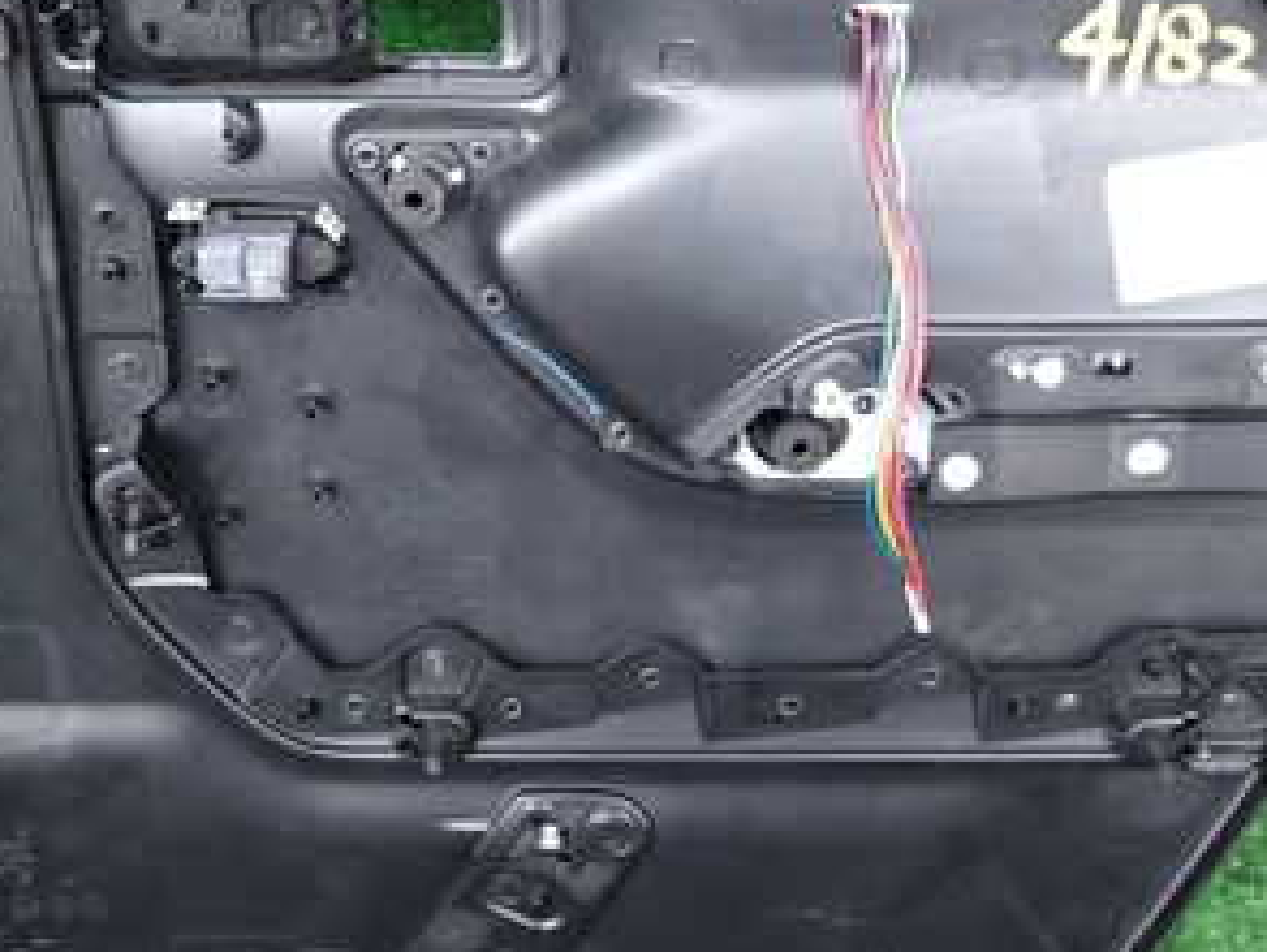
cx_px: 711
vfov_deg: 28.3
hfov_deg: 37.4
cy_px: 284
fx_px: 1868
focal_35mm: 51
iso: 200
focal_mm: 4.5
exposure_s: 1/30
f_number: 2
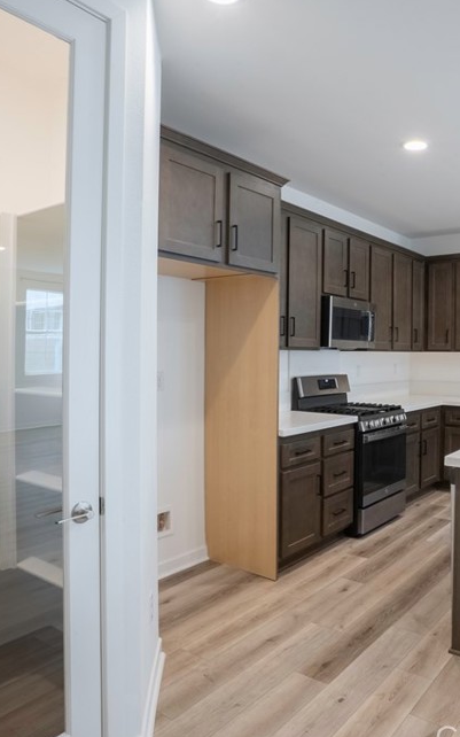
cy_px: 361
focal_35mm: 26
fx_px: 522
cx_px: 320
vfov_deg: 70.4
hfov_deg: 46.5
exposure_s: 1/10
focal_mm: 16
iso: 100
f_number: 22
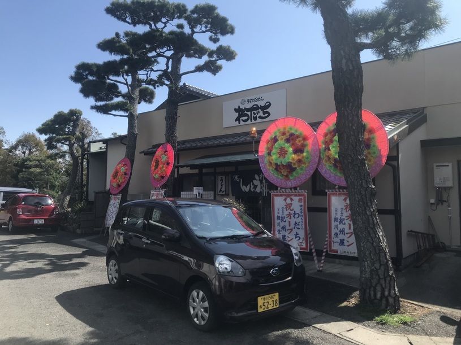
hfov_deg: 63.5
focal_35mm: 28
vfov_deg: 49.7
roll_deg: -0.6
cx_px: 230
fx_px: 373
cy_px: 172
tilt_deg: +7.7
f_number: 1.8
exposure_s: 1/1880
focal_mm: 3.99
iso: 20
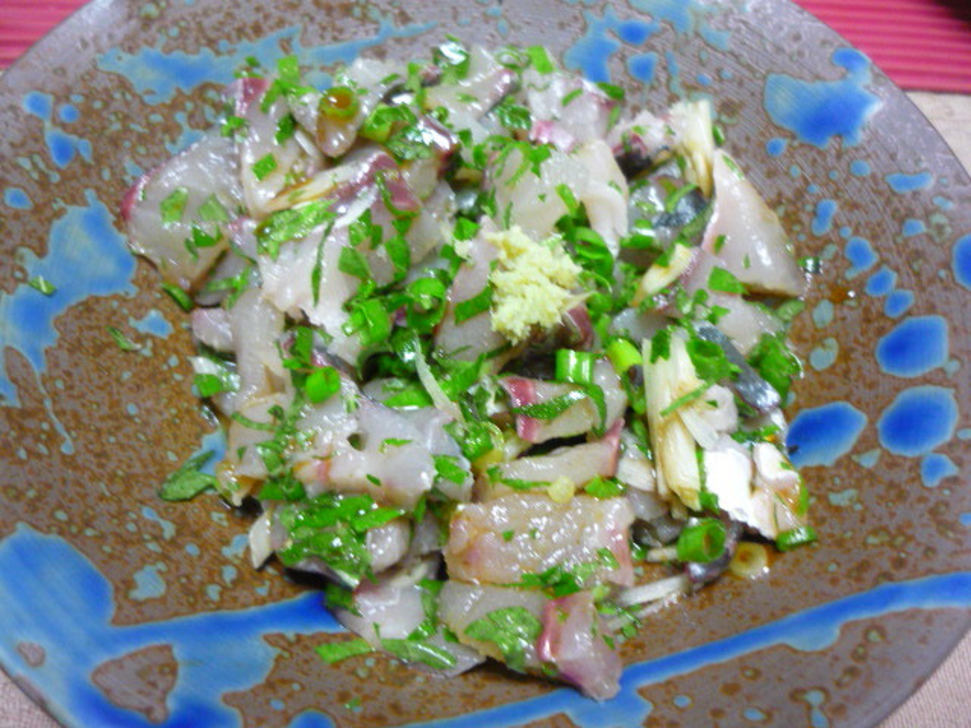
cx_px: 486
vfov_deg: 42.9
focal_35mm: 33
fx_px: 926
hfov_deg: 55.4
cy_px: 364
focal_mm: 5.5
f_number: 2.8
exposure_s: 1/25
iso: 400
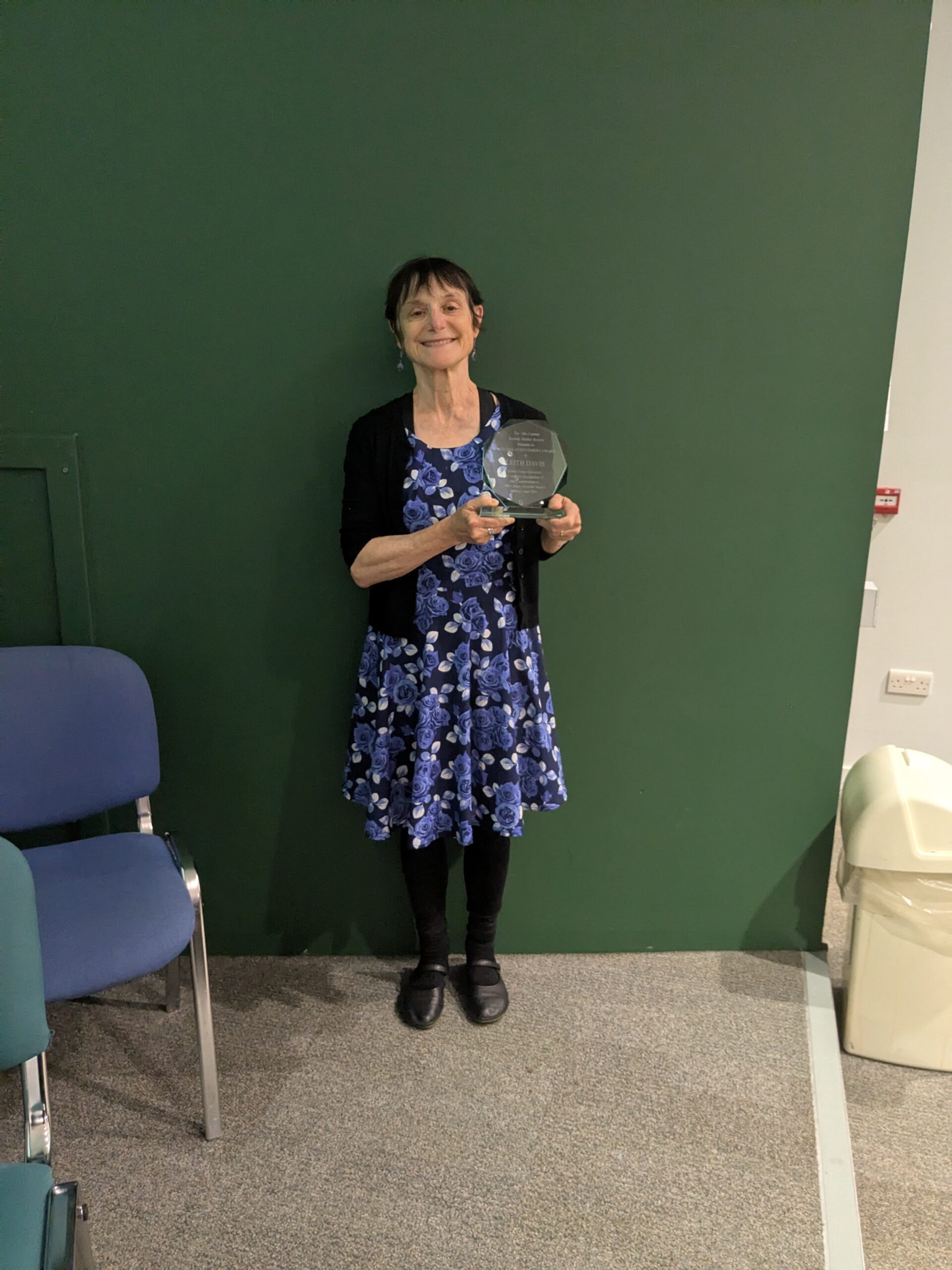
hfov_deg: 51.4
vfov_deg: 65.3
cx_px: 476
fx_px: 990
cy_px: 635
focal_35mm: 27
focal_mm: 4.38
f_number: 1.73
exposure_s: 1/99.9
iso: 678
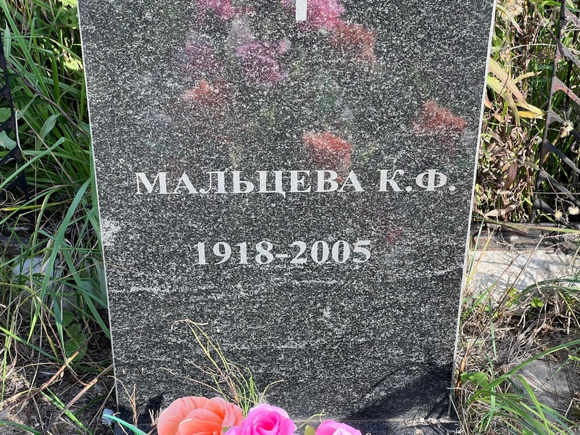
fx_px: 1290
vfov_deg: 19.1
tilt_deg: -36.1
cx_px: 290
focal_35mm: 77
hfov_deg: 25.3
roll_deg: +0.8
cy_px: 218
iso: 32
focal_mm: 9
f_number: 2.8
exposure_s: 1/106
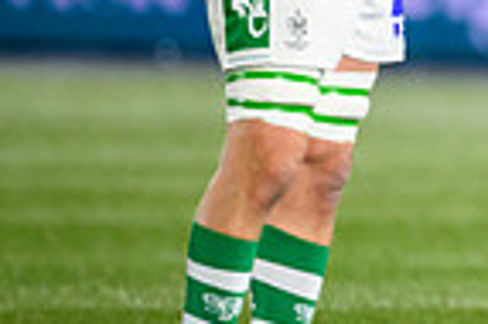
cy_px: -101
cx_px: 949
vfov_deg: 0.8
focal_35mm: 1621
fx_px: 21948
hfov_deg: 1.3
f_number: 3.2
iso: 5000
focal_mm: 400
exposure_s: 1/1250
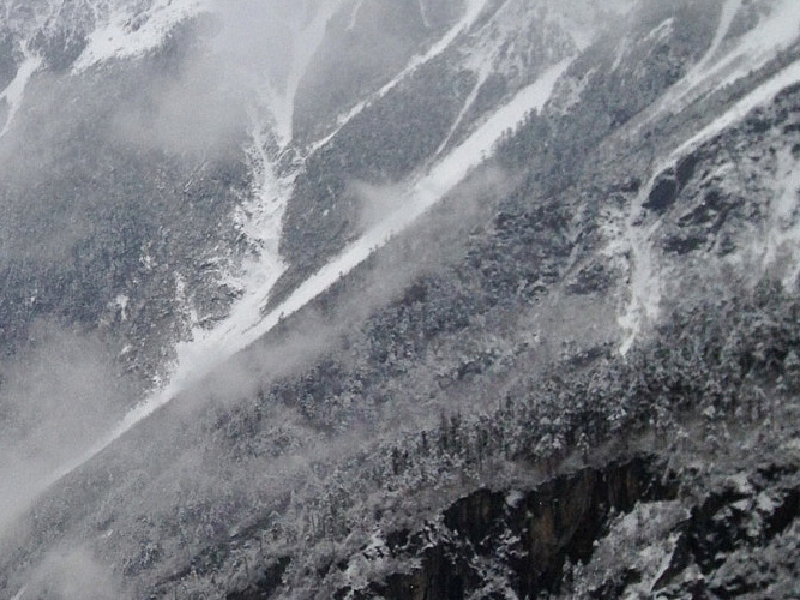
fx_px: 1941
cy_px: 209
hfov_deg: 21.8
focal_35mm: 84
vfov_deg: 17.5
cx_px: -127
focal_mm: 4.28
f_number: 2.4
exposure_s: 1/4255
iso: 50
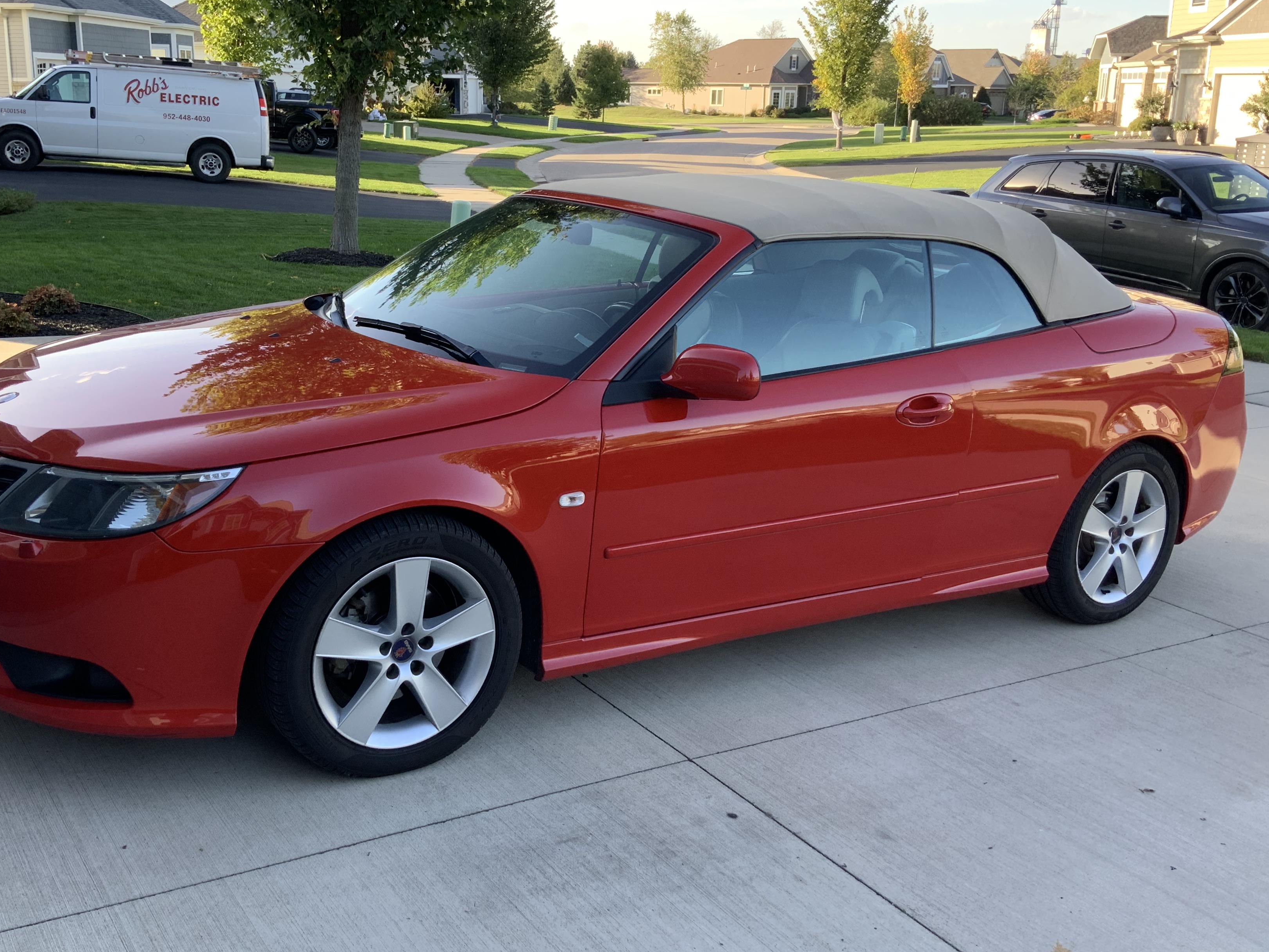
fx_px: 1320
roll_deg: -0.1
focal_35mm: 36
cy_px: 433
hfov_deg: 51.2
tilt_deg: -15.3
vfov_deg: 39.6
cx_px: 550
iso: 16
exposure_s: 1/156
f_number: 1.8
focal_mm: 3
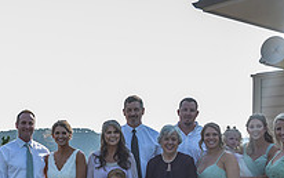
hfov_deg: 29.2
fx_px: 534
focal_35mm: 69
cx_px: 65
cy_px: 179
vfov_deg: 18.4
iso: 125
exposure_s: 1/400
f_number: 3.5
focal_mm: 24
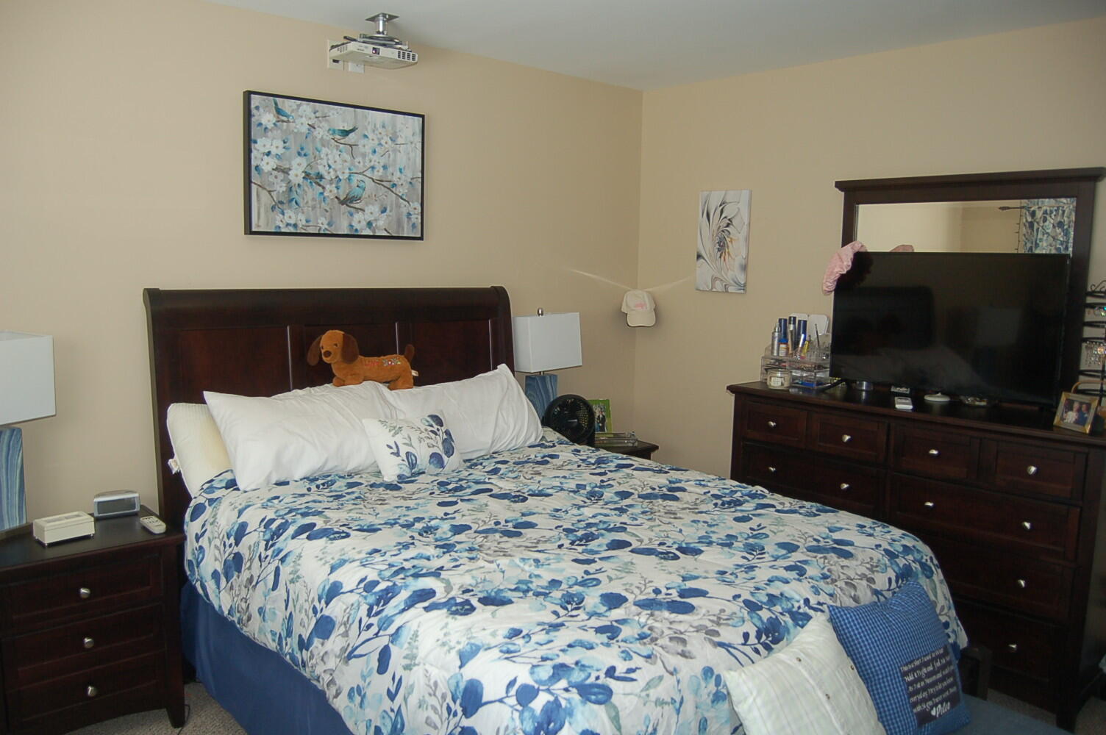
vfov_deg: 47.8
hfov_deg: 67.4
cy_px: 368
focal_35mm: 27
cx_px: 553
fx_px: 829
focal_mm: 18
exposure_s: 1/60
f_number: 3.5
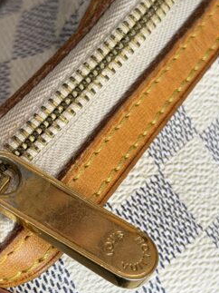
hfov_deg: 12.4
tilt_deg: -56.7
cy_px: 208
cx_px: 24
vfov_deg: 16.5
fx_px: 1004
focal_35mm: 119
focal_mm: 6.76
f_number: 1.78
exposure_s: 1/120
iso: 80
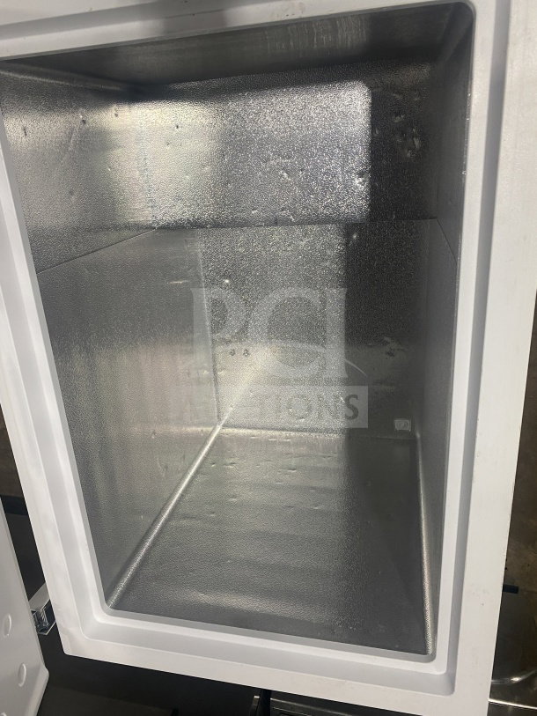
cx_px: 268
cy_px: 358
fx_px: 538
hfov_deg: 53.1
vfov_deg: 67.3
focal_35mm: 26
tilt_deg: -64.2
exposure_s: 1/98
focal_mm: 4.25
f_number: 1.8
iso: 125
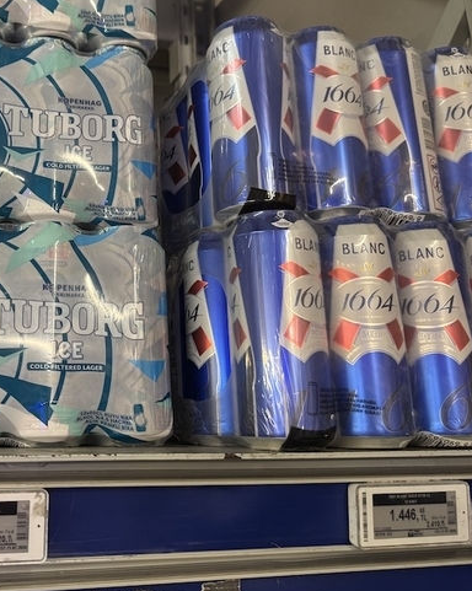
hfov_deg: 36.6
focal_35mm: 39
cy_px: 230
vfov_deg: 46.6
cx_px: 80
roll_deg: +0.1
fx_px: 682
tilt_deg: +13.9
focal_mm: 6.76
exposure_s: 1/50
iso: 250
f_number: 1.78
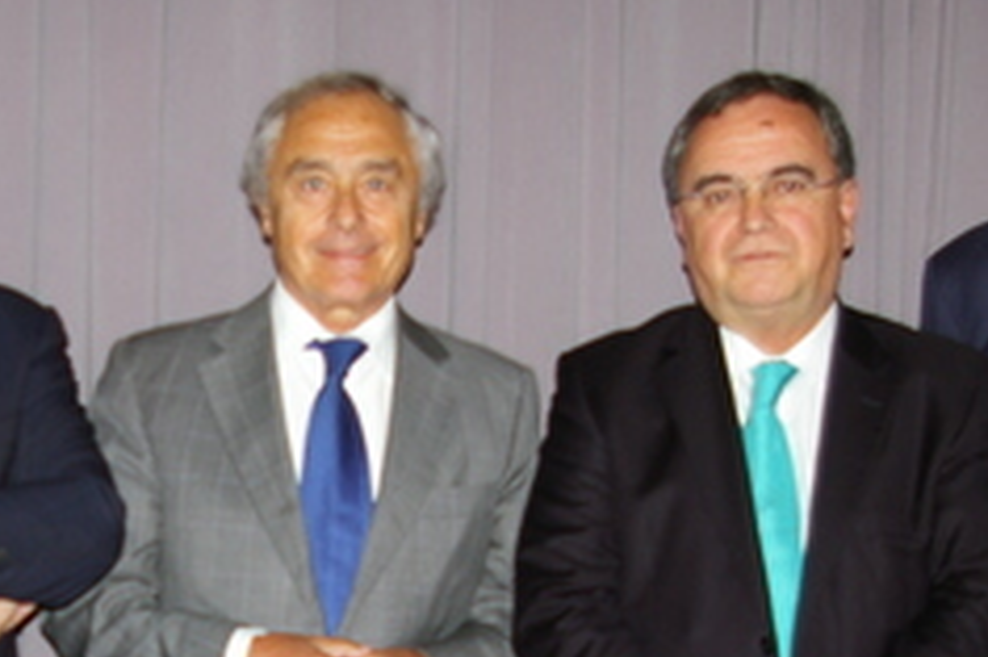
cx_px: 251
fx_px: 2441
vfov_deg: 15.0
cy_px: 722
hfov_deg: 22.7
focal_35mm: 89
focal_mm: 20
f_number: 4
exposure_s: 1/30
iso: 200
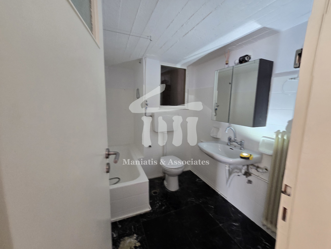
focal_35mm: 13
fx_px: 124
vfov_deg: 89.9
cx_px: 166
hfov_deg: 106.2
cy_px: 124
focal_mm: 2.2
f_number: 2.2
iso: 160
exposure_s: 1/50
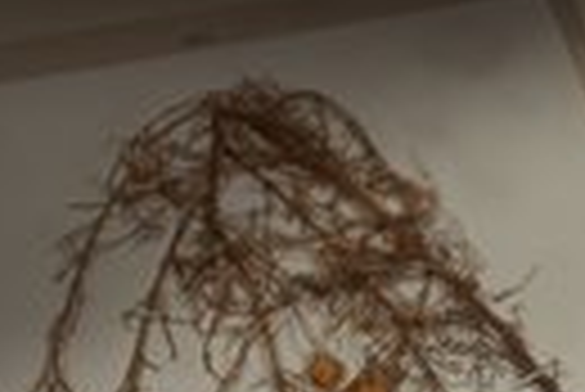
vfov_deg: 11.4
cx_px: 711
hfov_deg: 16.3
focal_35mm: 120
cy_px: 331
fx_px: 1952
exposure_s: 1/160
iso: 1600
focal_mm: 39
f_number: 2.8
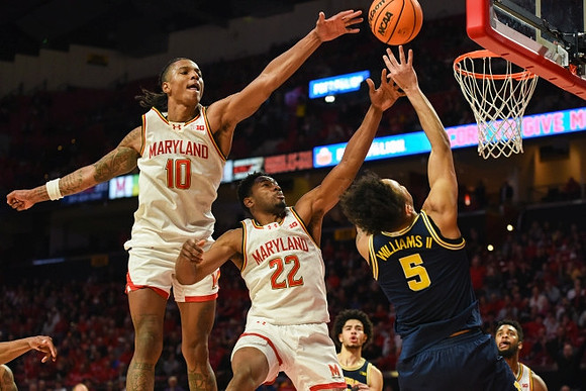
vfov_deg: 19.5
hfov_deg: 28.8
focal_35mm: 70
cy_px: 196
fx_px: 1140
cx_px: 293
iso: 1600
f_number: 2.8
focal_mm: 70
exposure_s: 1/800
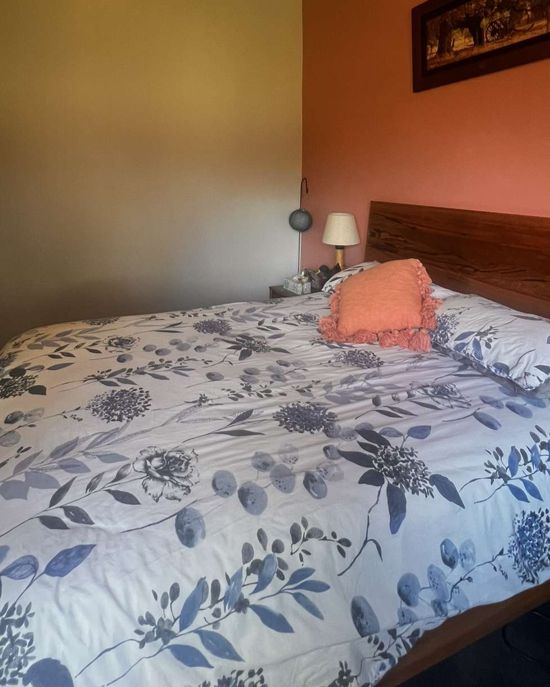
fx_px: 407
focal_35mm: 20
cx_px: 257
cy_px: 213
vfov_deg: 77.0
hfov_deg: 68.0
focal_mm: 1.57
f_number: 1.8
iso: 250
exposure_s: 1/70
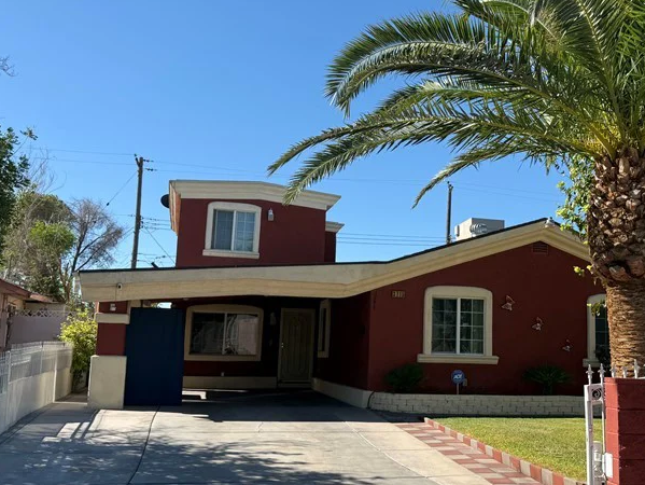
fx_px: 764
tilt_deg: +6.7
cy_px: 239
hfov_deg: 45.1
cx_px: 427
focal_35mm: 41
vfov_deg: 35.2
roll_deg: -1.0
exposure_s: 1/3279
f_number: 1.78
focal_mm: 6.76
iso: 80
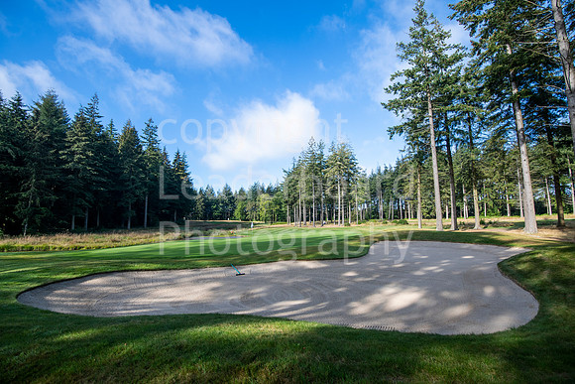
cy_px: 192
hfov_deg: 96.7
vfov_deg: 73.8
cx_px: 288
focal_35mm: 16
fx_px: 256
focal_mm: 16
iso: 200
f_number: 6.3
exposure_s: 1/400
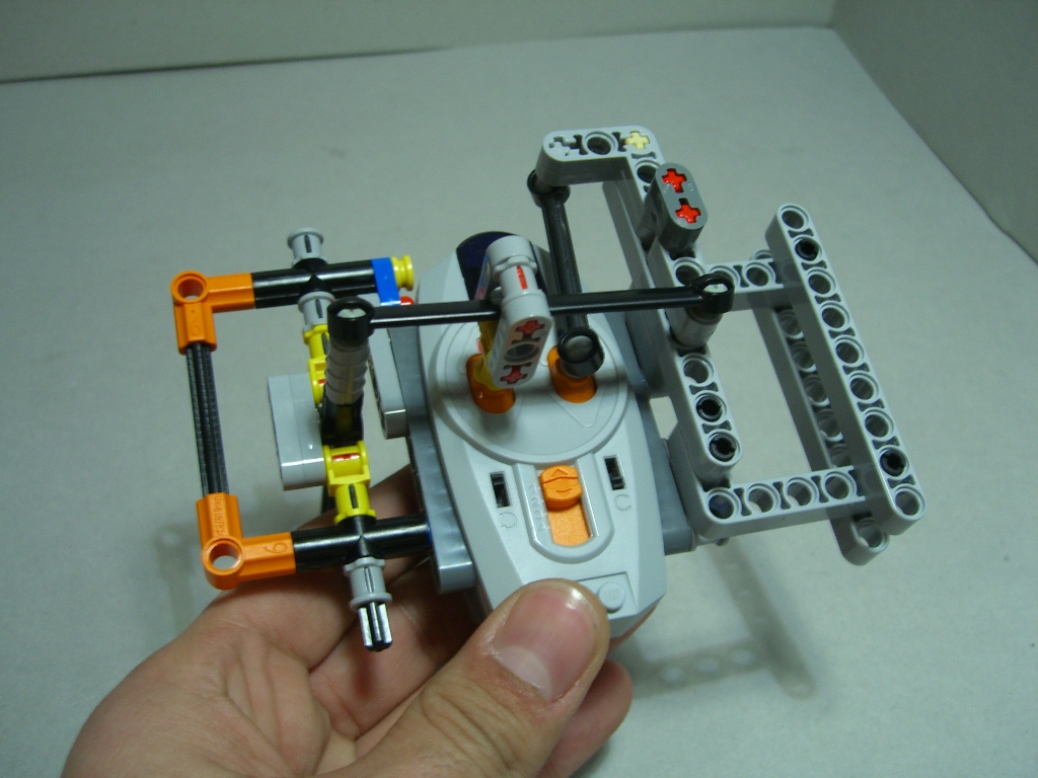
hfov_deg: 49.0
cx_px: 519
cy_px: 389
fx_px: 1139
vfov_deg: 37.7
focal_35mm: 38
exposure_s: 1/20
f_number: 2.8
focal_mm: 7.9
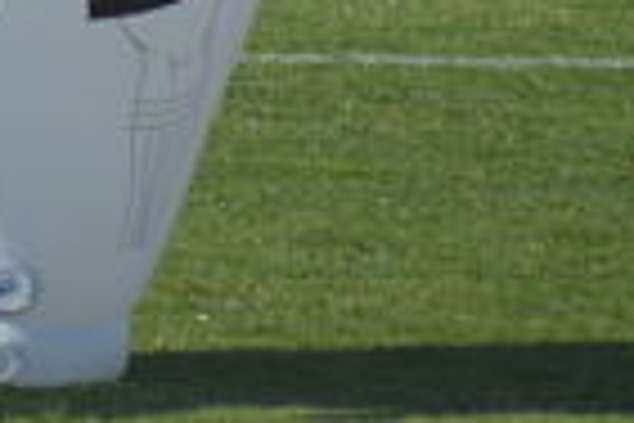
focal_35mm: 2079
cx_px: -796
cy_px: -225
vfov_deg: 0.7
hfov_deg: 1.0
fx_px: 36611
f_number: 5.6
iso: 400
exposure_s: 1/2000
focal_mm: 300
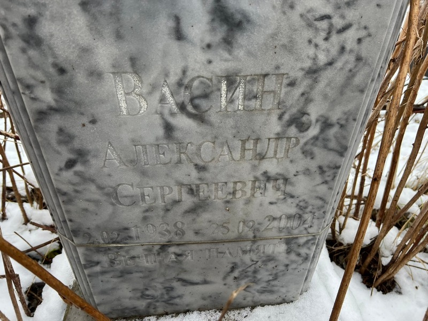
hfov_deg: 67.3
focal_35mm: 26
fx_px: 321
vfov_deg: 53.1
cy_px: 160
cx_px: 214
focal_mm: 5.7
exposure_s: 1/121
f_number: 1.5
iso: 64
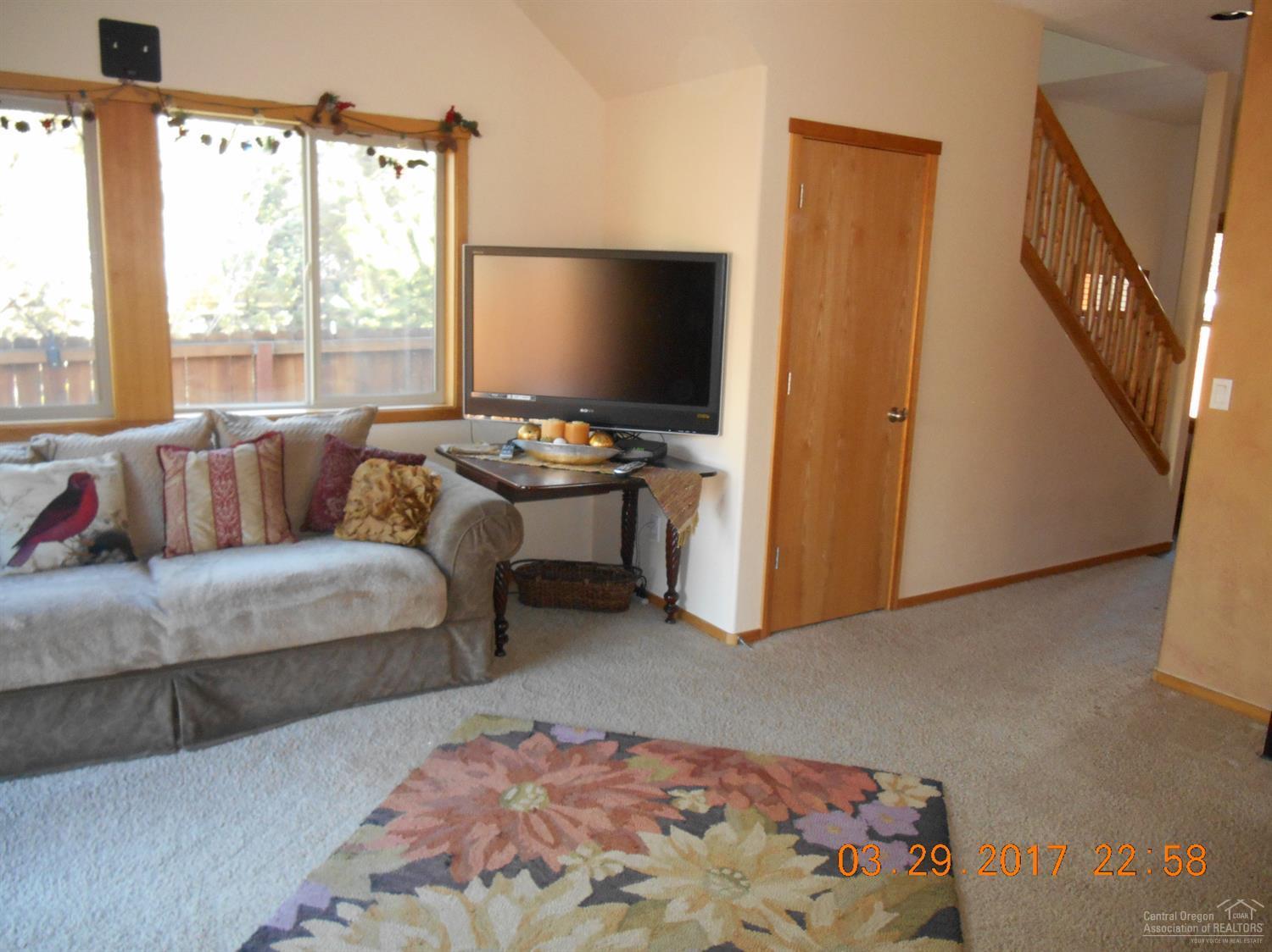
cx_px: 636
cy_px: 476
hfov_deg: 67.3
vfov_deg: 53.0
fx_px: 955
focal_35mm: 26
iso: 280
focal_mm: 4.7
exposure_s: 1/25
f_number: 3.4
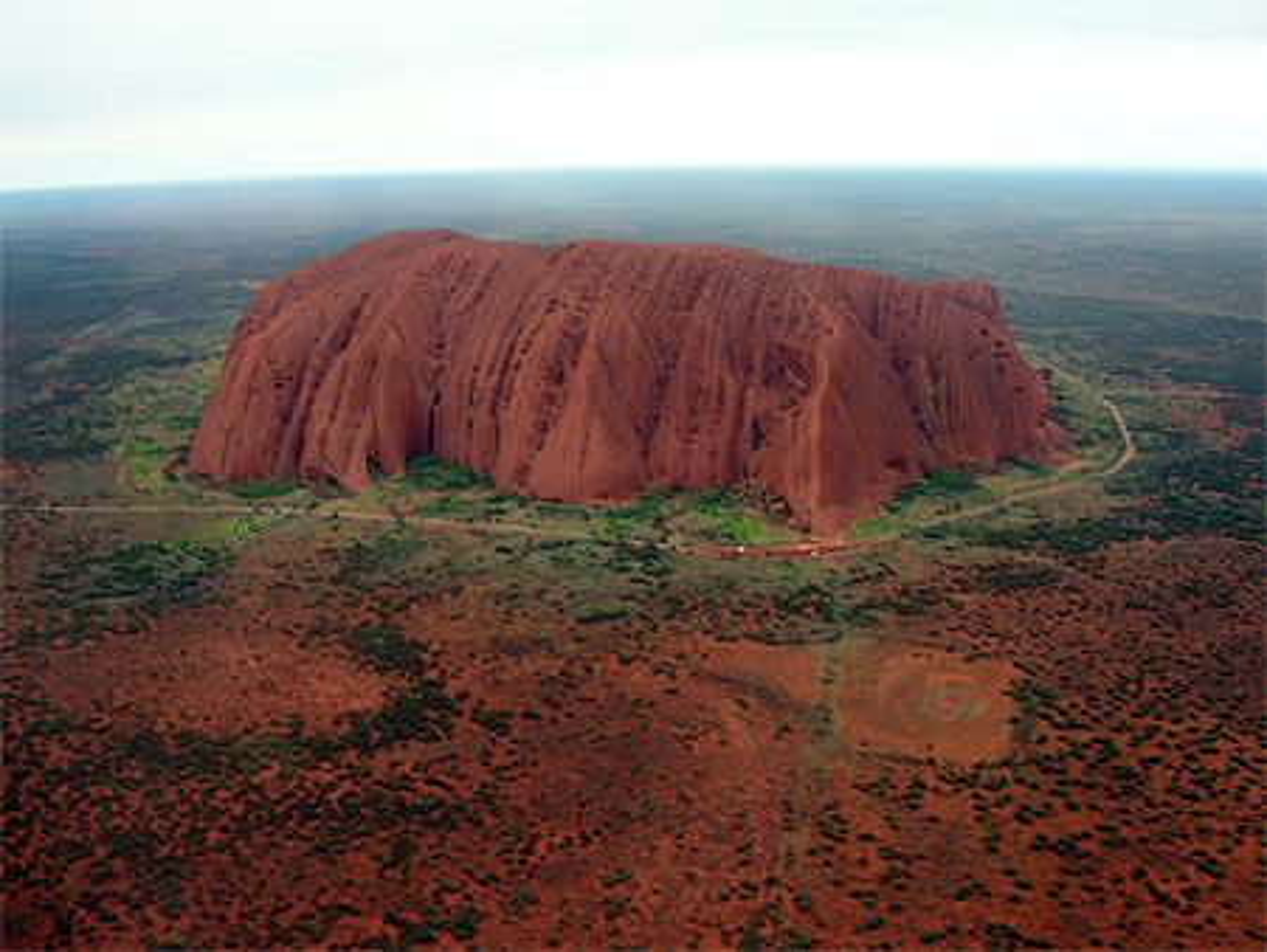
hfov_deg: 53.9
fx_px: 1245
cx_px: 634
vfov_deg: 41.8
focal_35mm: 34
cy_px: 476
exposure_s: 1/103
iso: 50
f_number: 4.9
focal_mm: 5.7
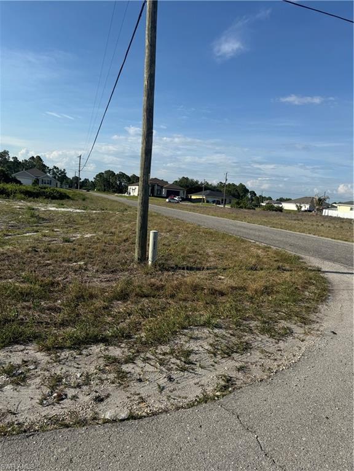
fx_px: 327
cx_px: 177
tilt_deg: -6.9
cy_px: 236
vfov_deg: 71.6
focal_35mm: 24
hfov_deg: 56.8
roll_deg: -6.0
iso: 80
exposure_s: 1/5348
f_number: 1.78
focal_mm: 6.76
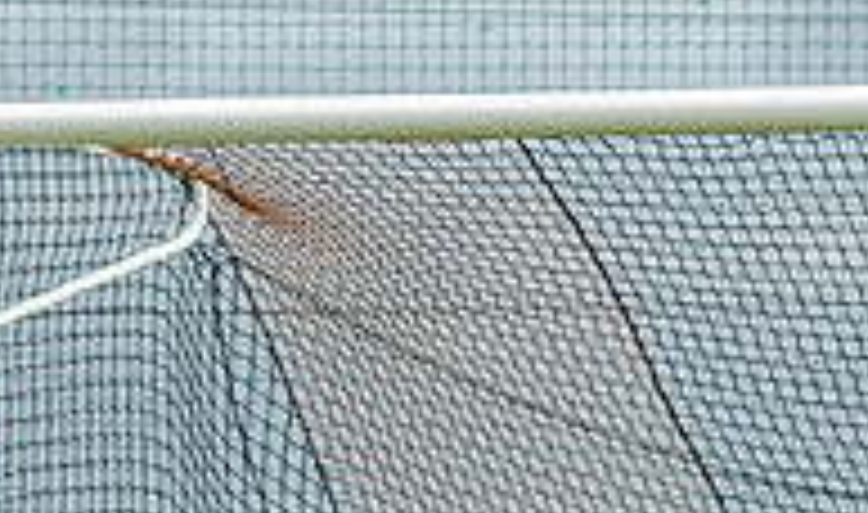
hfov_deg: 1.2
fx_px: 40981
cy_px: 982
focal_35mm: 1759
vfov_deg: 0.7
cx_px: -125
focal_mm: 300
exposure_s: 1/2000
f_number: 2.8
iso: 100
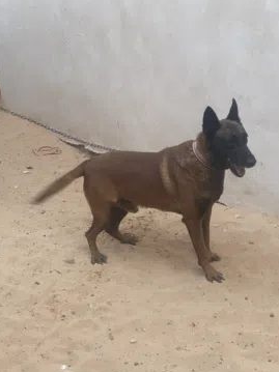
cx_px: 151
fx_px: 624
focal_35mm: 58
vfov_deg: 33.2
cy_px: 187
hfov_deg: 25.2
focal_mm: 6
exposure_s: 1/60
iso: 160
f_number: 2
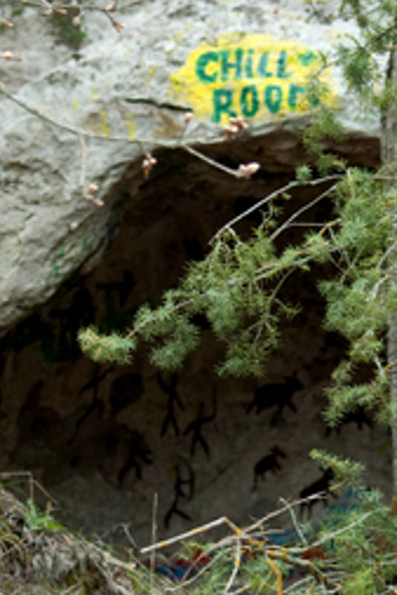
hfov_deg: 6.6
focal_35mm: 208
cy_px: 362
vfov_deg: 9.9
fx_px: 3436
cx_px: 166
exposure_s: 1/200
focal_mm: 78
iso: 250
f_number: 4.5
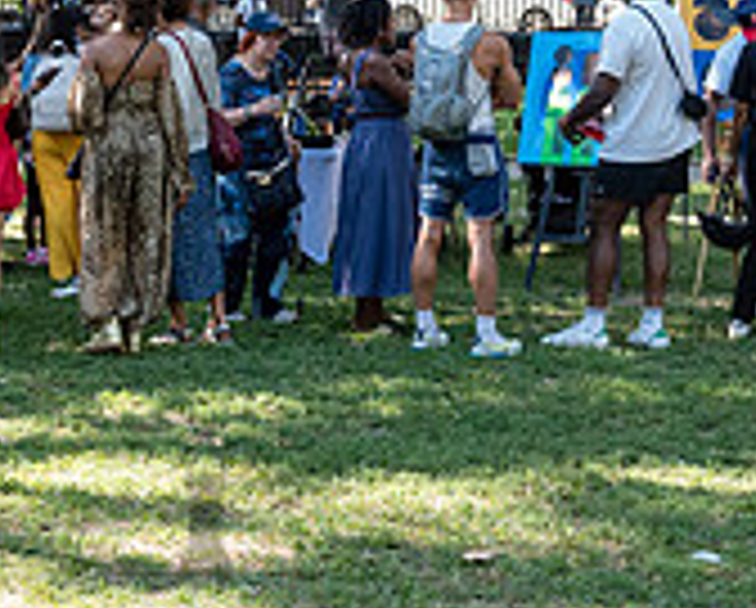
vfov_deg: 13.9
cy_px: 65
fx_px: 2466
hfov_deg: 17.3
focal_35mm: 110
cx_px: 202
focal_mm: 34
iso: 1250
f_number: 4
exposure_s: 1/400
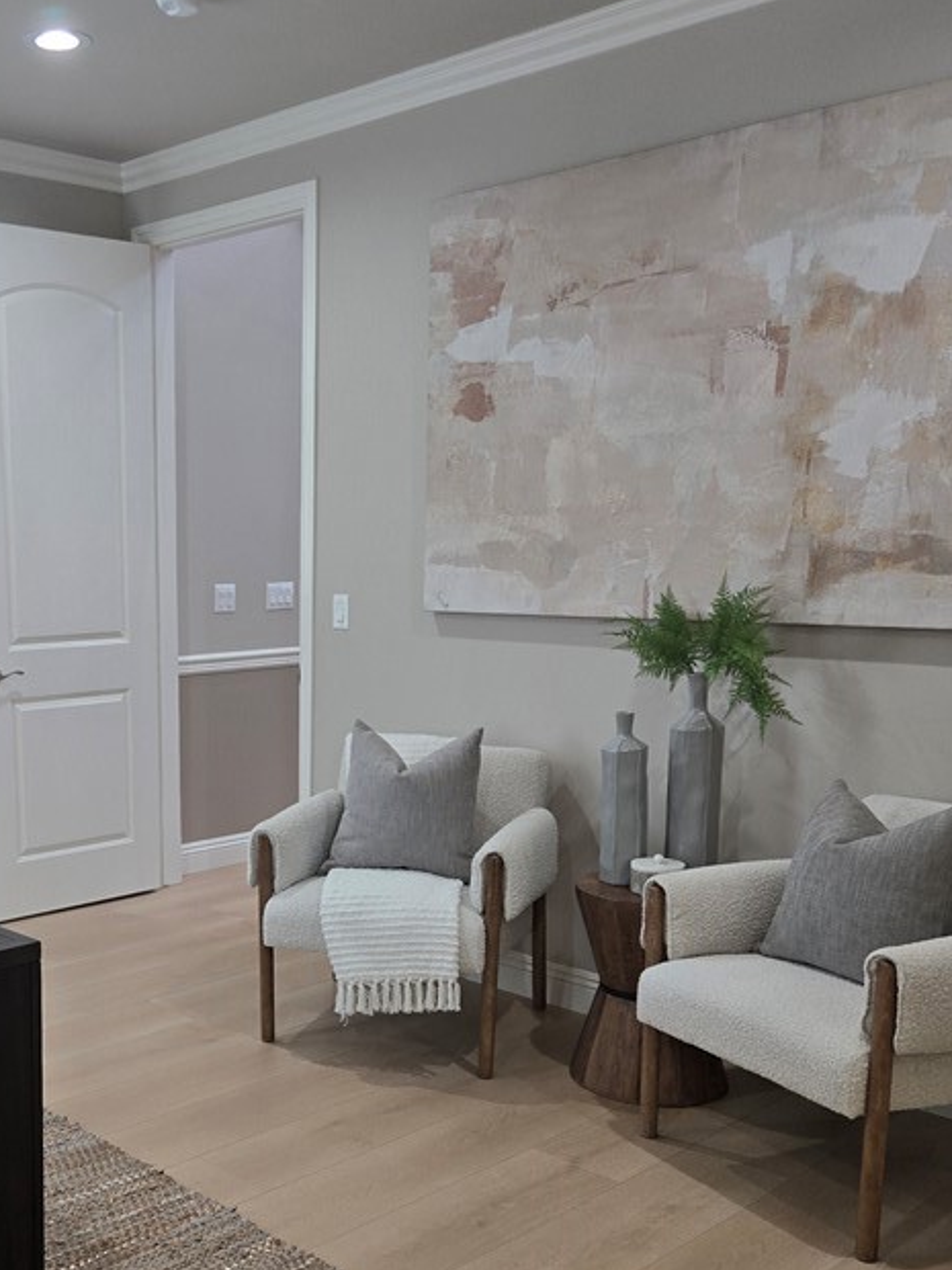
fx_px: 1393
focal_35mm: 38
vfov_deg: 48.4
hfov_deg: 36.5
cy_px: 819
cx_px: 203
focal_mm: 5.4
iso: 80
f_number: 1.8
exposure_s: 1/120
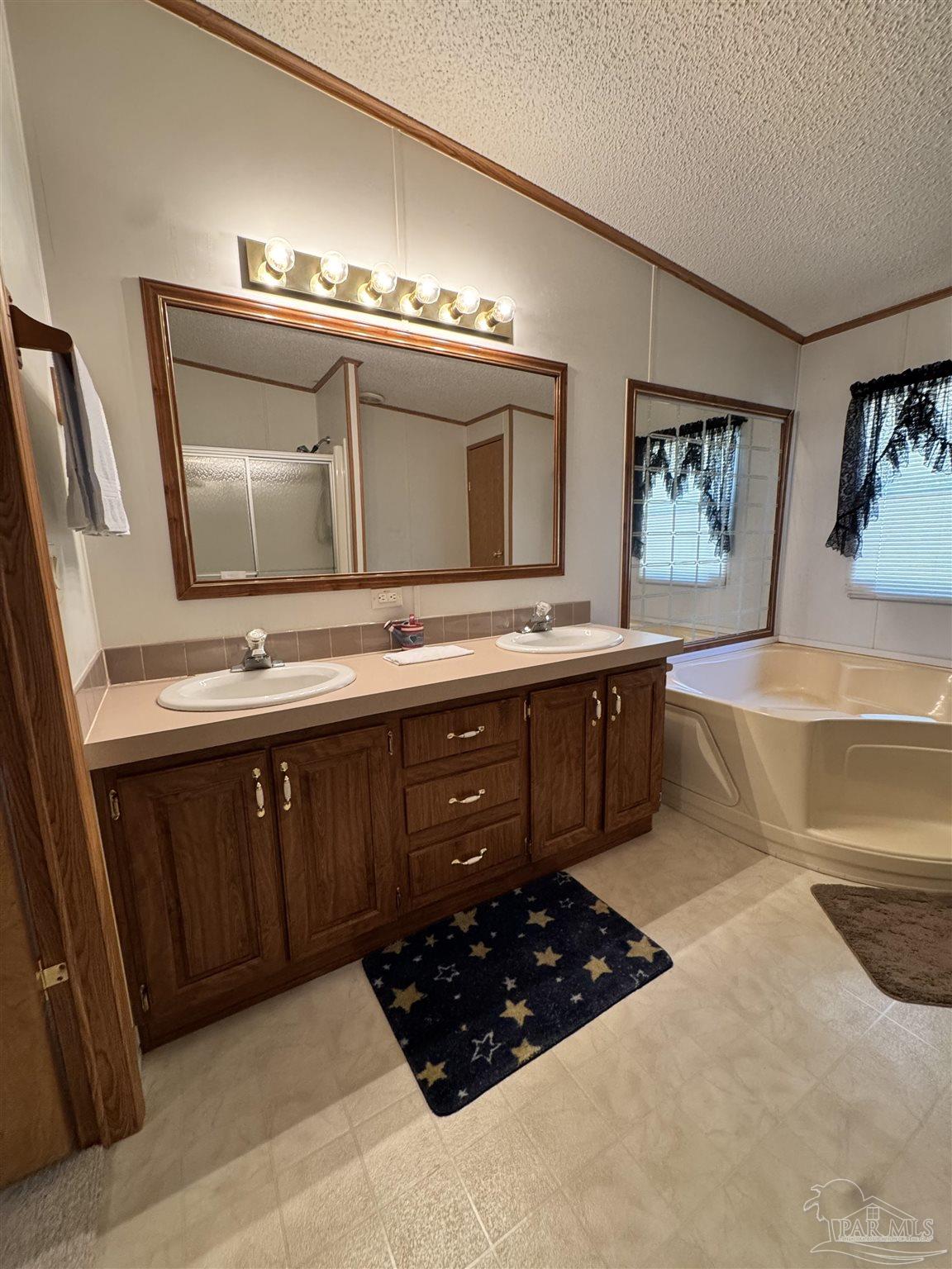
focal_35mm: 14
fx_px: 513
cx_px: 476
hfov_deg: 85.7
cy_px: 634
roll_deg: +1.6
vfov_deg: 102.1
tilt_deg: -11.0
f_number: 2.2
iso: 320
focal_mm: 2.22
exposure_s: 1/60
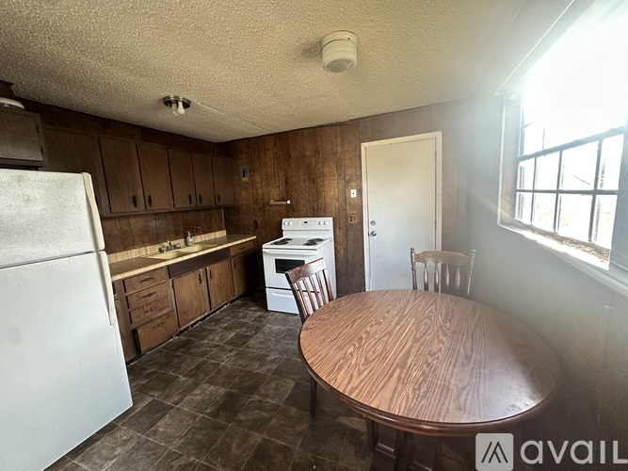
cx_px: 314
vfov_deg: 85.7
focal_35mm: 14
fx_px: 254
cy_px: 236
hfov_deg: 102.1
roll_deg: +4.4
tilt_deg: -8.9
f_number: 2.2
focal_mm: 2.22
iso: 320
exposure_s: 1/99
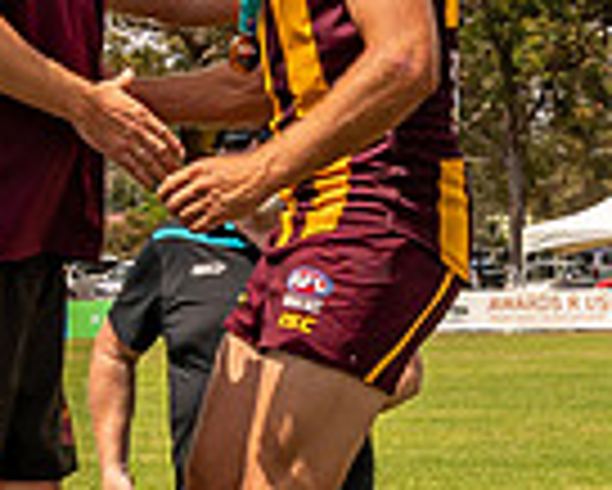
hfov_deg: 9.1
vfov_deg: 7.3
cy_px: 218
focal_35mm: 212
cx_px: 246
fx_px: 3843
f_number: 8
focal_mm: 22
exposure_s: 1/640
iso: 200
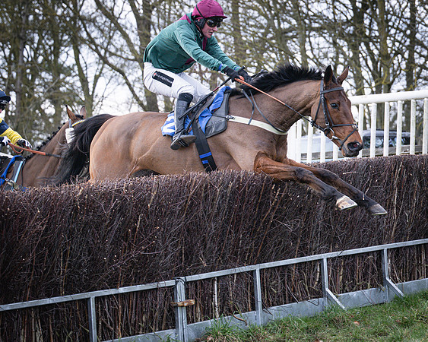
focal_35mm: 135
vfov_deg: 11.4
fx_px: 1712
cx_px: 294
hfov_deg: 14.2
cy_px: 195
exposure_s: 1/1600
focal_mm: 70
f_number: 2.8
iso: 400
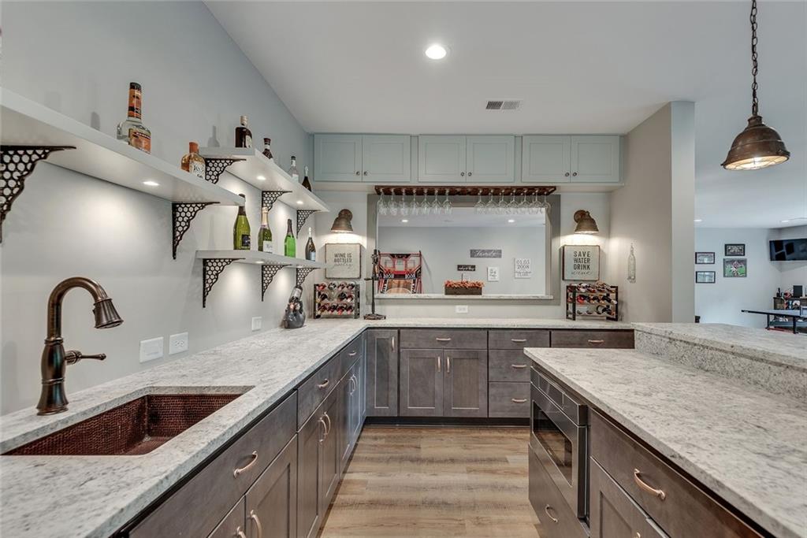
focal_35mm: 16
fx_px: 359
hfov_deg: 96.7
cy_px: 269
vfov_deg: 73.8
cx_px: 404
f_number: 8
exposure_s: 1/10
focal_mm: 16
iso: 400
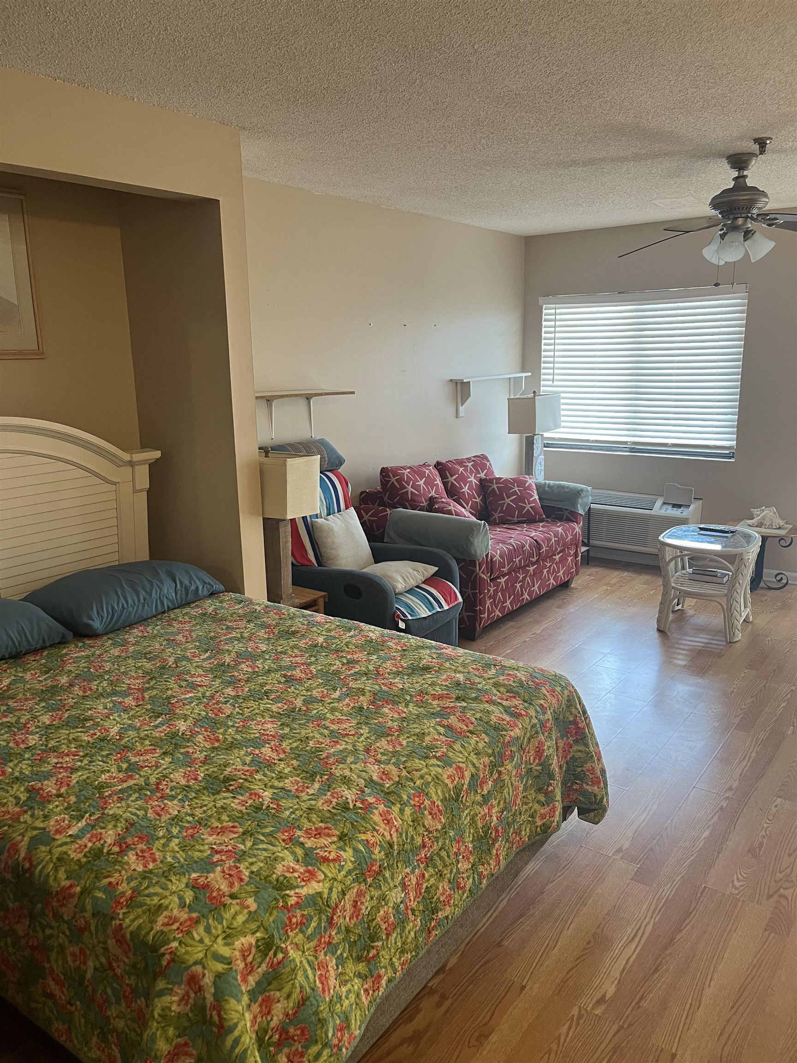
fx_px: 798
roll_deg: +1.2
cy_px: 532
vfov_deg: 67.3
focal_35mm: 26
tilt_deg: -13.4
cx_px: 398
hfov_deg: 53.1
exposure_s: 1/60
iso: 160
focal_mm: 5.1
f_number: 1.6
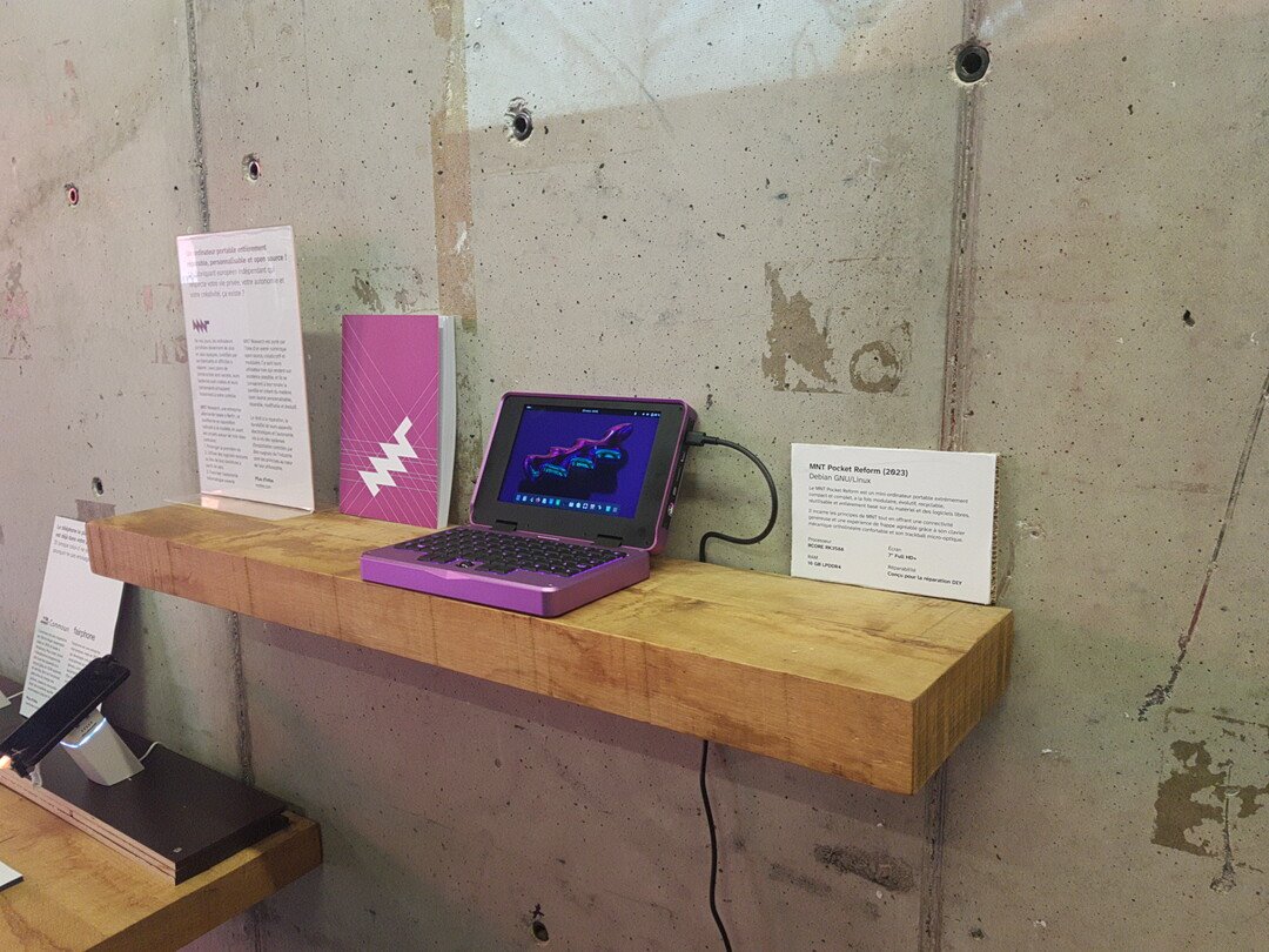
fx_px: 953
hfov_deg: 67.3
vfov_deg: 53.1
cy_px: 476
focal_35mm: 26
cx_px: 634
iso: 200
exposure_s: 1/50
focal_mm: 4.2
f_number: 1.7
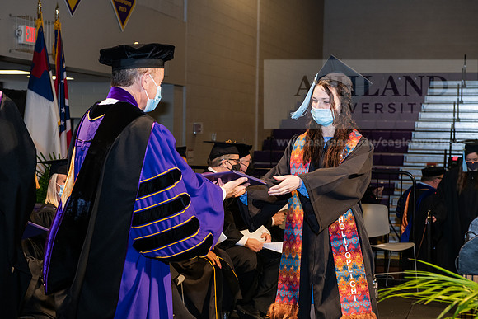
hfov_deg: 30.5
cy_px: 160
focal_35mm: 66
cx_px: 239
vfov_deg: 20.6
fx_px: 876
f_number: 6.3
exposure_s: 1/200
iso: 1600
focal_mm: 66
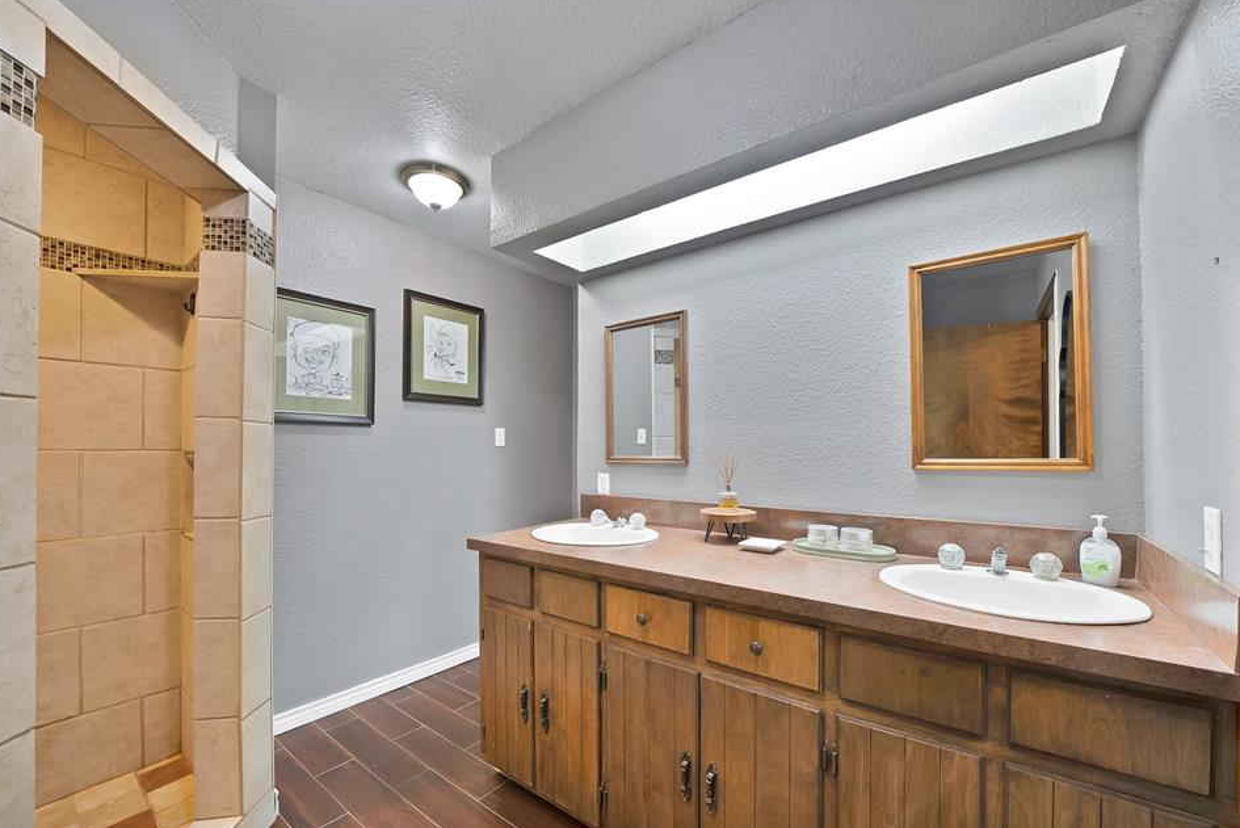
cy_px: 433
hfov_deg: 108.3
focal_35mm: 13
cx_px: 642
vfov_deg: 85.4
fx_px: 448
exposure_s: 1/4
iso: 640
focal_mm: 12
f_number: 9
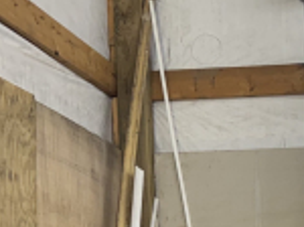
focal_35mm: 107
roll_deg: +0.0
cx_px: 329
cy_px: 430
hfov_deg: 17.8
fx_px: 938
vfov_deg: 12.4
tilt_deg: -6.5
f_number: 1.78
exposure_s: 1/120
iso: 160
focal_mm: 6.76
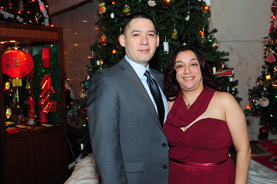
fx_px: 300
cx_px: 138
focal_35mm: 39
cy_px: 92
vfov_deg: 34.1
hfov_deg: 49.6
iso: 640
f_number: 4.5
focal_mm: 26
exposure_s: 1/60
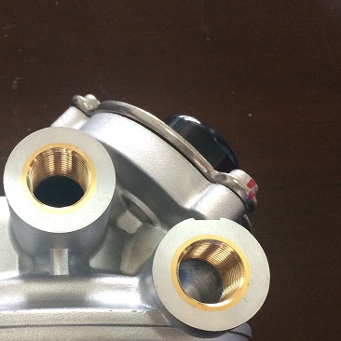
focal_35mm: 56
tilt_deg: -74.3
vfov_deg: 30.3
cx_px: 59
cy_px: 233
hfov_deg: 29.7
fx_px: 624
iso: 64
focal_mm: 4.15
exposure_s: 1/33
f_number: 2.2
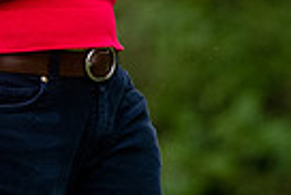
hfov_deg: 1.1
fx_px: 15536
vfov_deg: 0.7
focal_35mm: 1920
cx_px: -60
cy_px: -192
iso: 1600
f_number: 4
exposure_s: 1/1600
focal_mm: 300
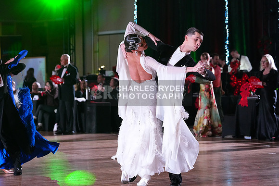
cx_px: 140
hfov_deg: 15.2
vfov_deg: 10.2
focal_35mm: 135
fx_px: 1046
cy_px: 93
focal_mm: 135
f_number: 5.6
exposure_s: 1/400
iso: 10000
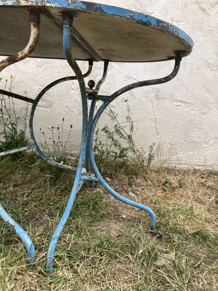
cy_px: 146
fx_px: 235
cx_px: 109
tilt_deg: -10.3
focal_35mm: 28
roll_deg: -5.2
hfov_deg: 49.7
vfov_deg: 63.4
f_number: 1.8
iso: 32
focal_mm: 3.99
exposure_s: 1/300
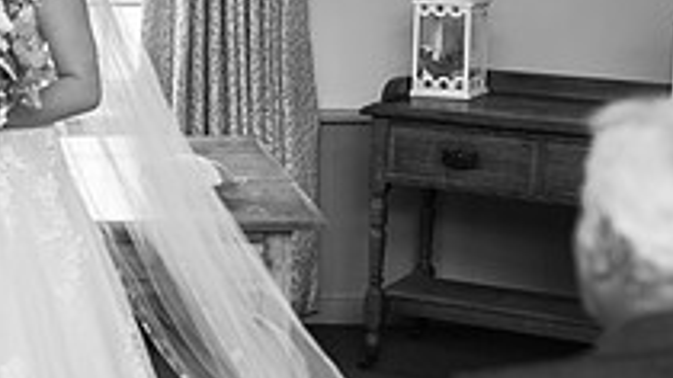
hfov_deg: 19.2
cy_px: 150
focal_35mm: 107
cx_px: -65
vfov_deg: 11.3
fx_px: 1909
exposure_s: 1/100
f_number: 2.5
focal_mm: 35
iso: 200
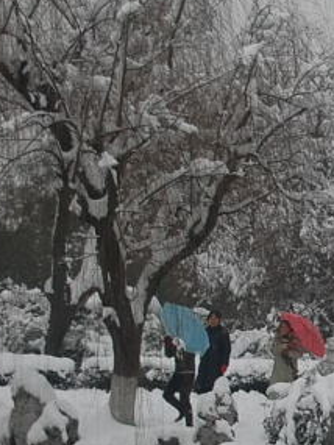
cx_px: 601
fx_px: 2858
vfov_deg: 8.9
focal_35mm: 222
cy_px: 329
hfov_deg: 6.5
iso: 400
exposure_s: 1/60
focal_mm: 55
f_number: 5.6
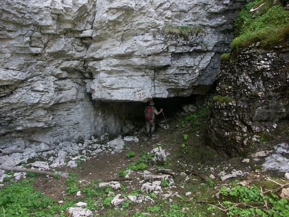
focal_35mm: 30
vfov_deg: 46.8
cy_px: 108
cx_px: 144
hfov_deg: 60.0
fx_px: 250
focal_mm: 7.89
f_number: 2.8
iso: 100
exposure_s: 1/50
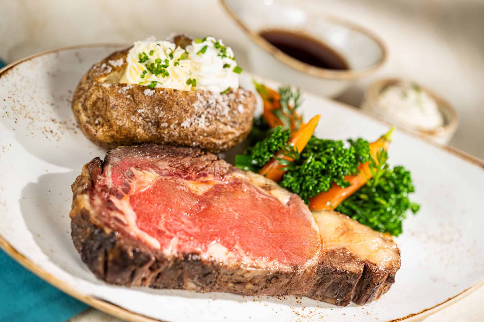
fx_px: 1412
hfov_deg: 19.5
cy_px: 161
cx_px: 242
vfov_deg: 13.0
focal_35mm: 105
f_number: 4
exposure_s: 1/200
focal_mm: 105
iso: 32
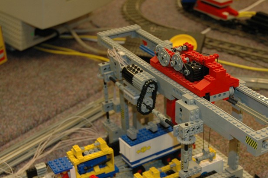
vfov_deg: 20.0
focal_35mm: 68
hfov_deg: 29.8
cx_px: 140
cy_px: 129
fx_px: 504
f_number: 4
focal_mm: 31
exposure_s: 1/60
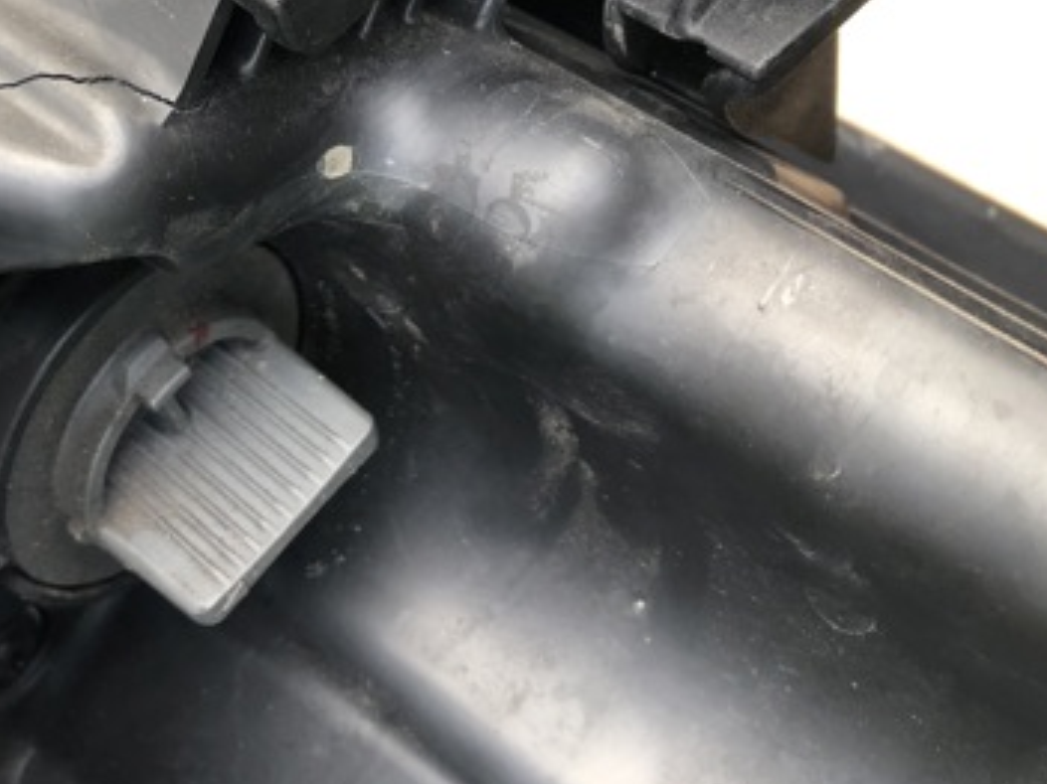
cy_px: 136
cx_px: 227
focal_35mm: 51
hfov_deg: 36.4
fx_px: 1542
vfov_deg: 27.8
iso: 50
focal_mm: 3.99
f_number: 1.8
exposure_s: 1/120
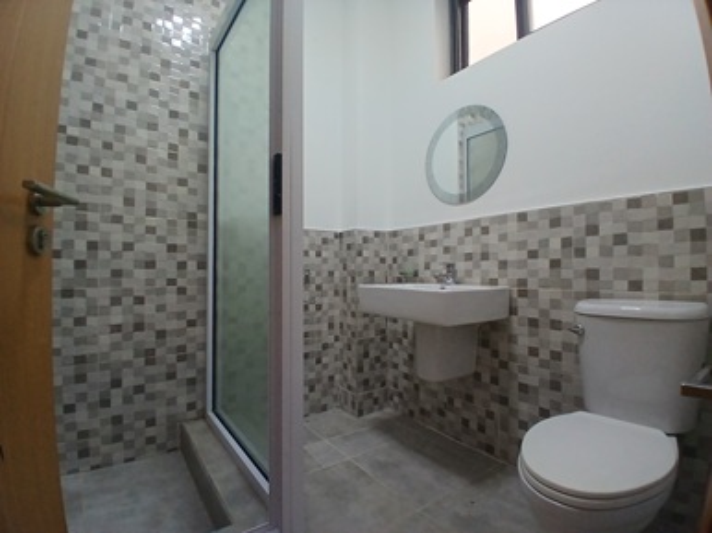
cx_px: 356
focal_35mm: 17
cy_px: 266
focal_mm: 1.4
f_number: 2.2
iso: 80
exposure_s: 1/33.3
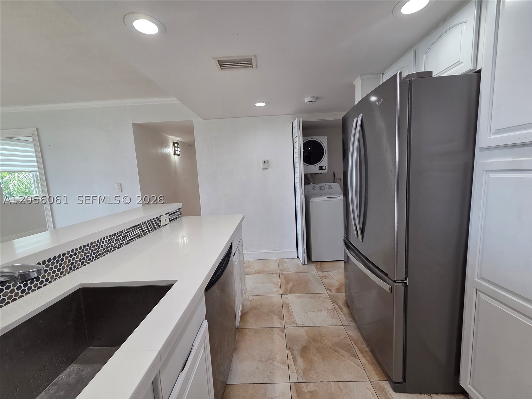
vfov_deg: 89.9
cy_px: 200
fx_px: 200
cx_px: 266
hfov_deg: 106.2
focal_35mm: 13
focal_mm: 2.2
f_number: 2.2
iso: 125
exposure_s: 1/120
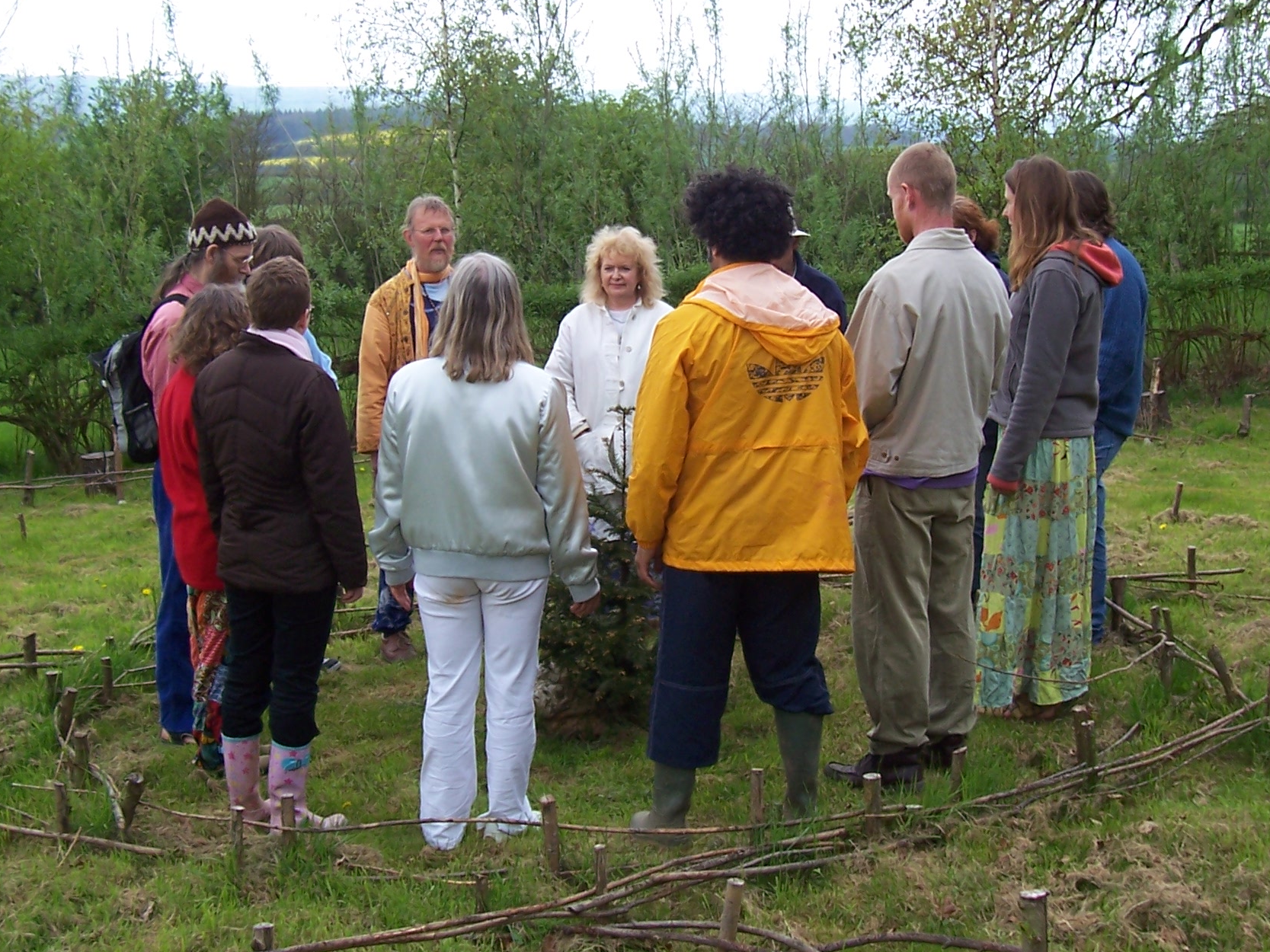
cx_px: 686
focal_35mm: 47
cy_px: 428
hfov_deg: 40.4
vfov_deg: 30.9
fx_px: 1724
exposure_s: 1/250
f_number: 2.7
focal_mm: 5.6
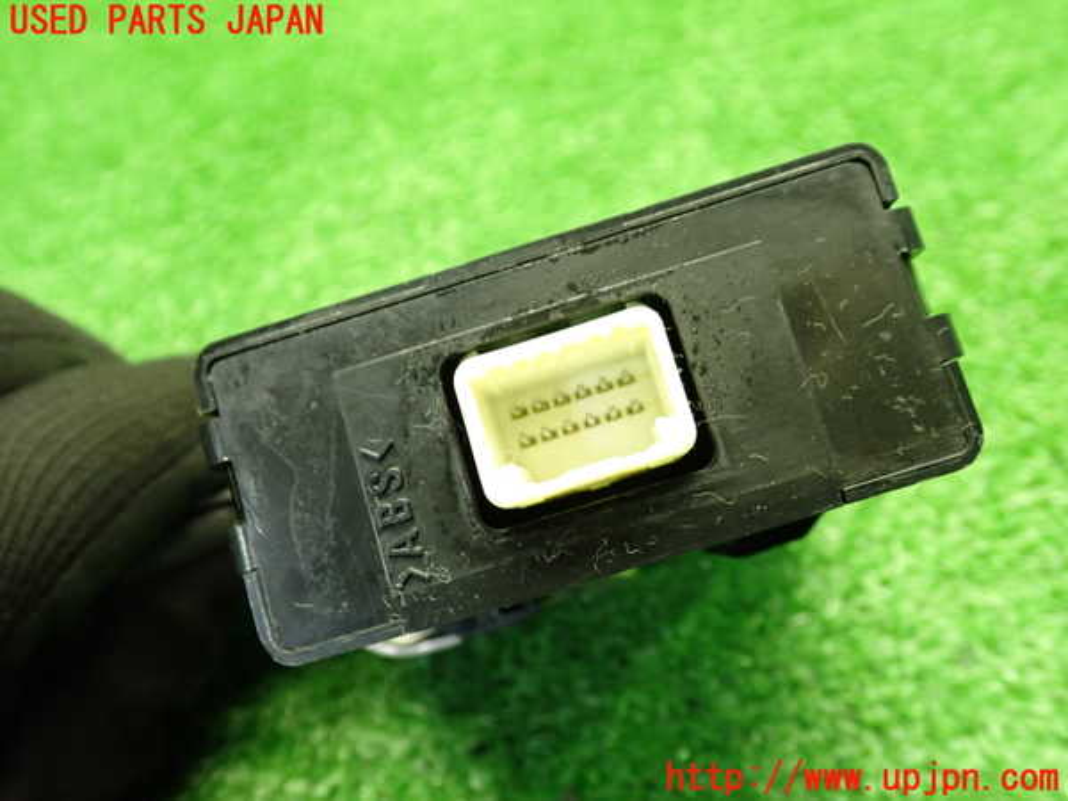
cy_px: 400
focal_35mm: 32
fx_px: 987
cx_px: 534
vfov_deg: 44.2
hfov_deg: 56.8
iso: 500
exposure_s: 1/30
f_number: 2.4
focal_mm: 5.79
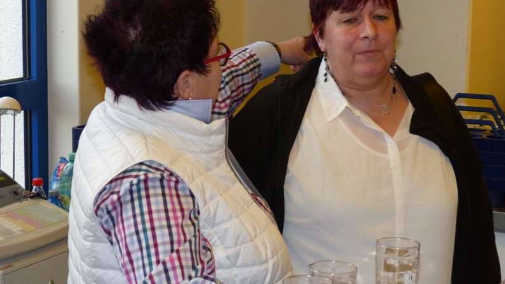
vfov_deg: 15.9
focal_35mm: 76
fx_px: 1018
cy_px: 93
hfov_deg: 27.9
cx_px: 254
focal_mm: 12.5
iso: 400
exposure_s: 1/80
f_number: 2.8
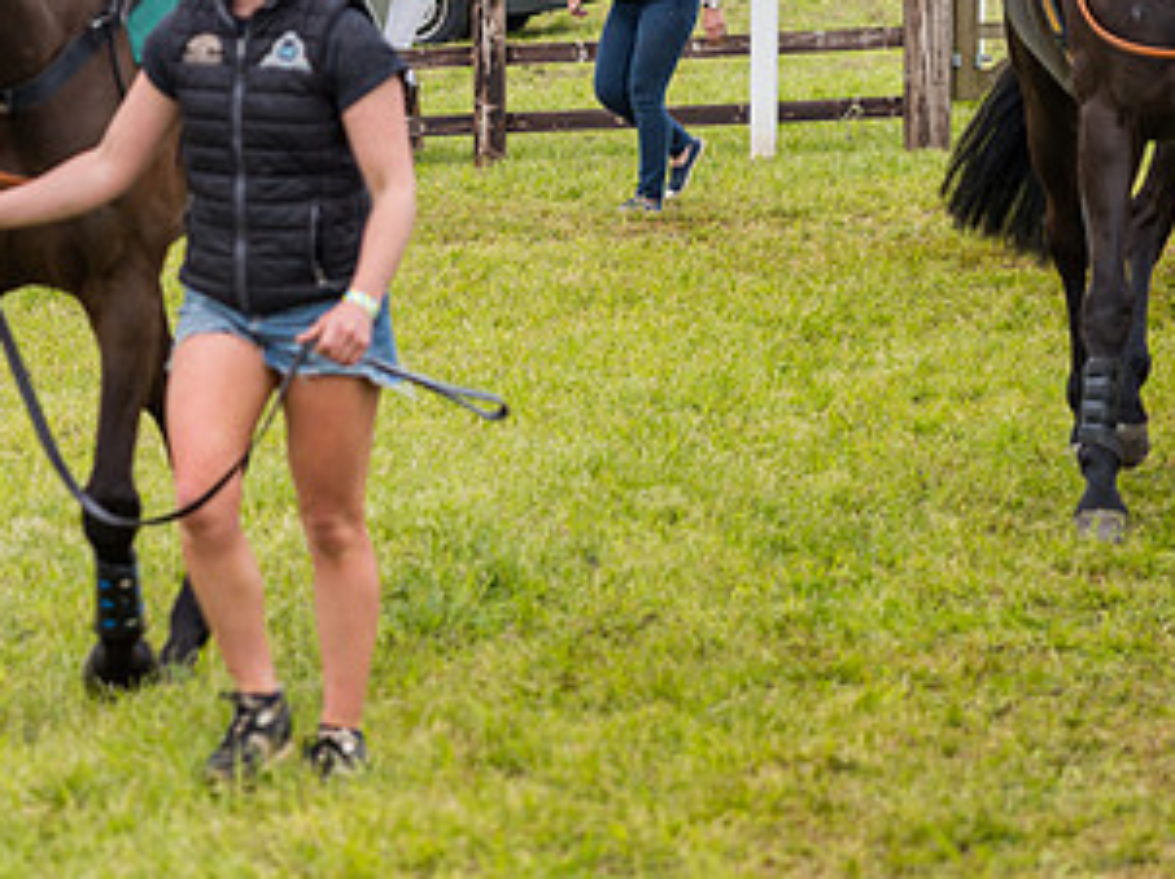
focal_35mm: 230
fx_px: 7801
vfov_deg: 6.4
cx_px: 365
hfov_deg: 8.6
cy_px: 115
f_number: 4
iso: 50
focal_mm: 105
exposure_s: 1/160
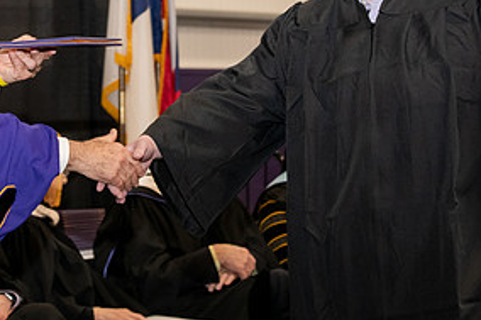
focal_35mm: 143
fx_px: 1909
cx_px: 193
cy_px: 38
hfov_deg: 14.3
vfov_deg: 9.5
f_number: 5
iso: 2000
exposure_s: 1/200
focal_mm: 70
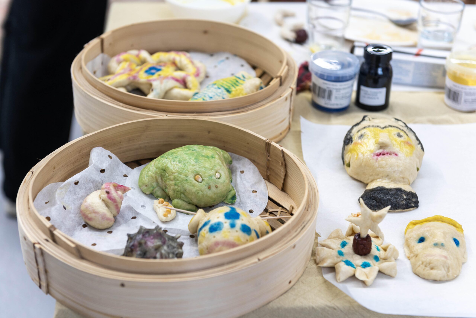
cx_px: 238
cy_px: 159
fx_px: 820
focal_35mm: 62
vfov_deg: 21.9
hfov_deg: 32.4
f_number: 4
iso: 200
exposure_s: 1/60
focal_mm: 62
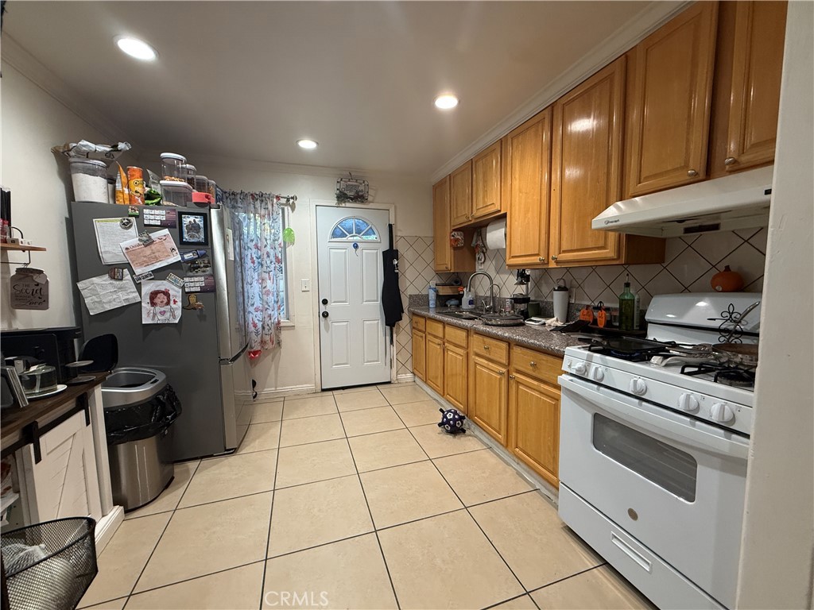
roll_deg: +0.6
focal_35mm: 14
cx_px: 407
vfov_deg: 85.7
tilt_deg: -4.3
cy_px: 305
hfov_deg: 102.1
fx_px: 329
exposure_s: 1/120
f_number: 2.2
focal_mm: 2.22
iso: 320
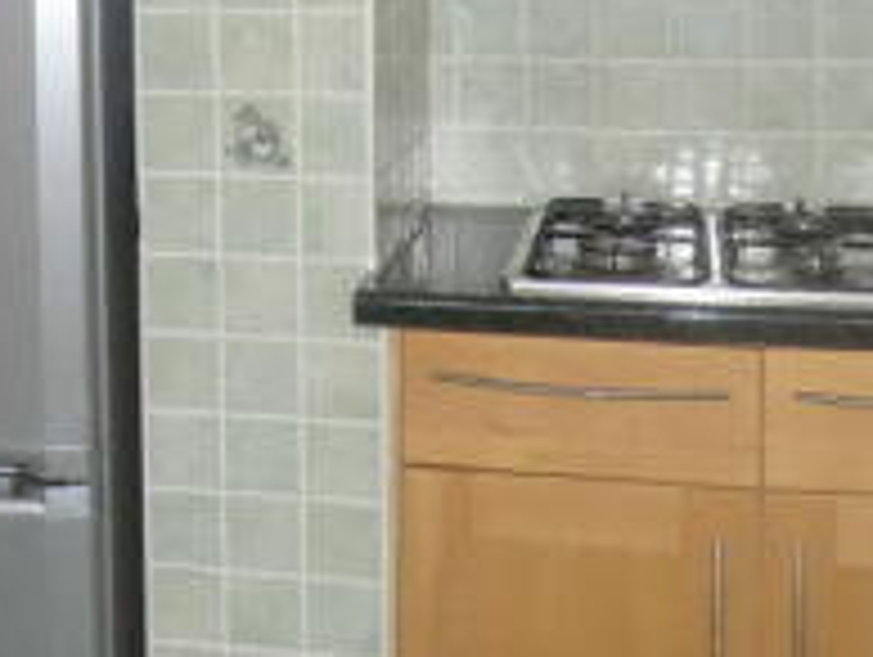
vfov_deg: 19.8
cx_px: 169
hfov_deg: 26.5
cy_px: -7
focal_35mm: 72
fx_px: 1818
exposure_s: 1/60
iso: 400
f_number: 3.2
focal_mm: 4.3
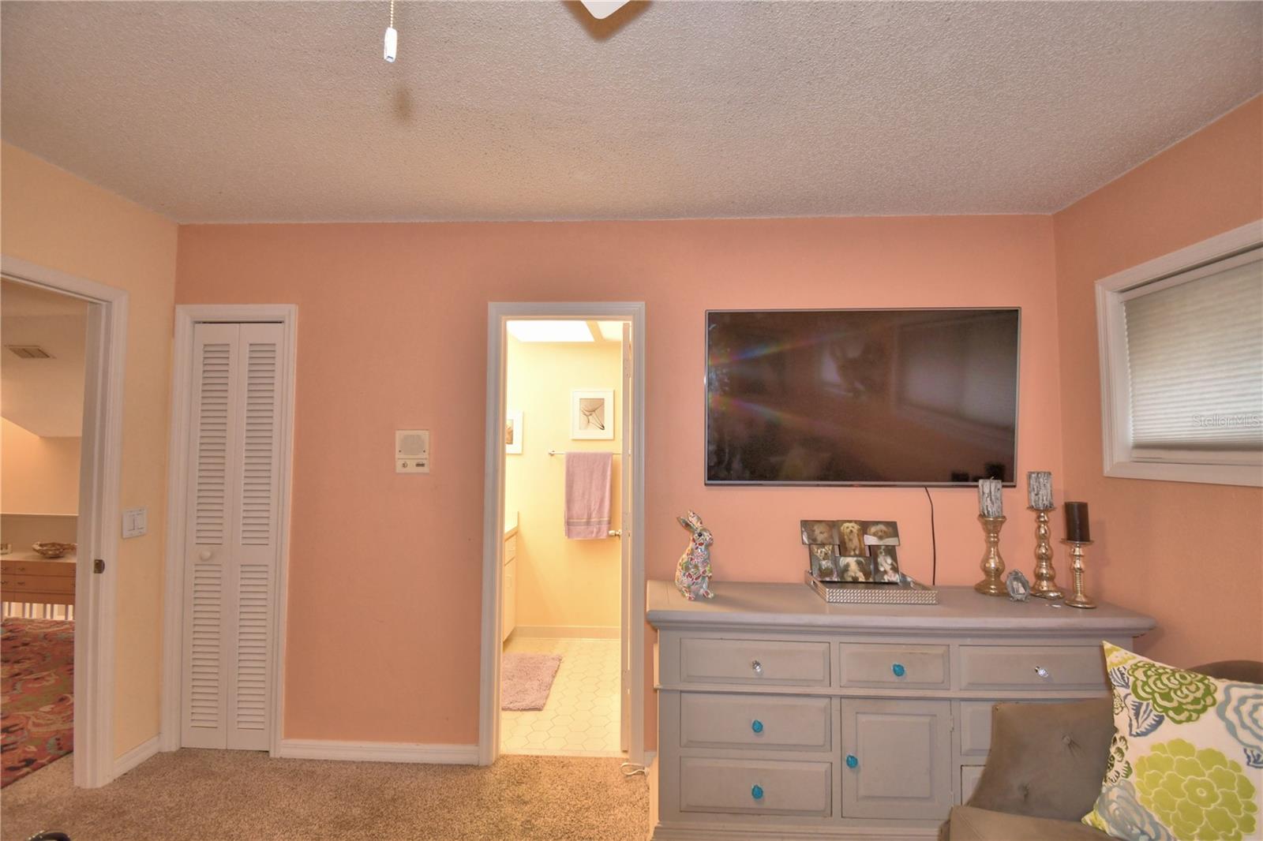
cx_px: 632
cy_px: 420
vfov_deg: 77.3
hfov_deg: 100.4
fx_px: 526
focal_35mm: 15
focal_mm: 10
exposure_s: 1/30
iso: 400
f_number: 4.5
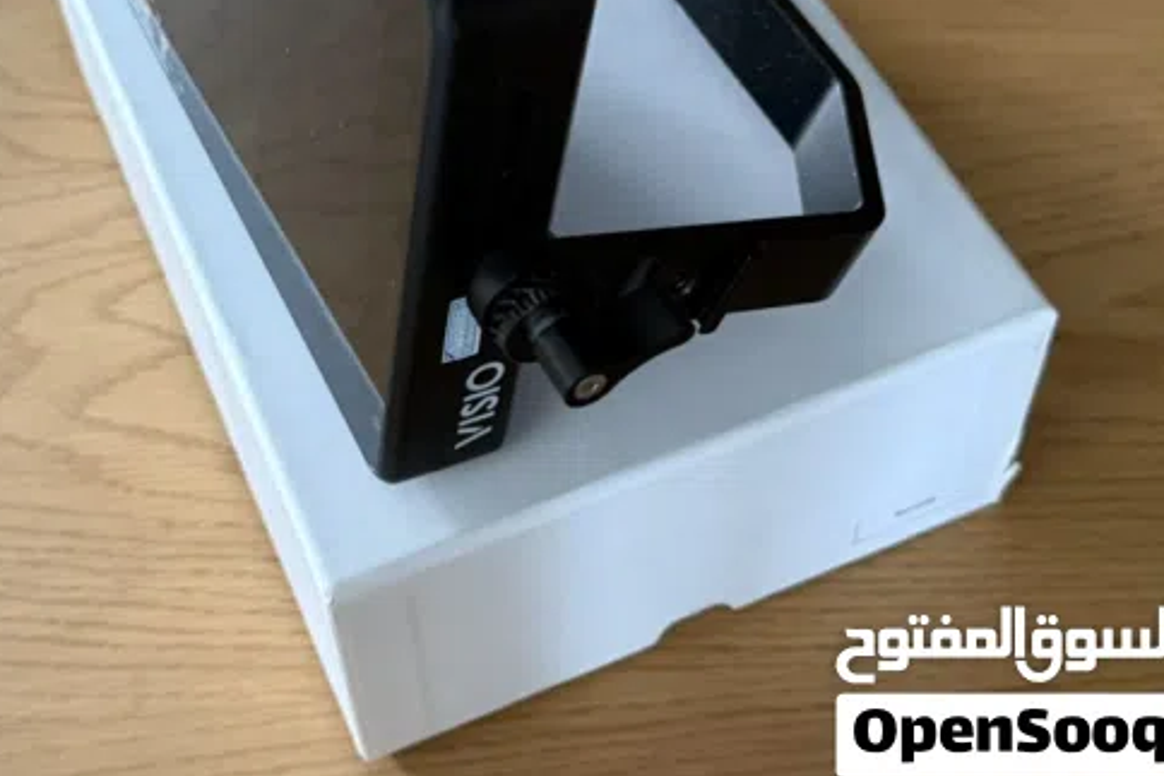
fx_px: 1067
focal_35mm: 33
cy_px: 259
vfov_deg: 39.5
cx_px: 474
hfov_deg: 56.8
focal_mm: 6.76
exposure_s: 1/60
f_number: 1.78
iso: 800
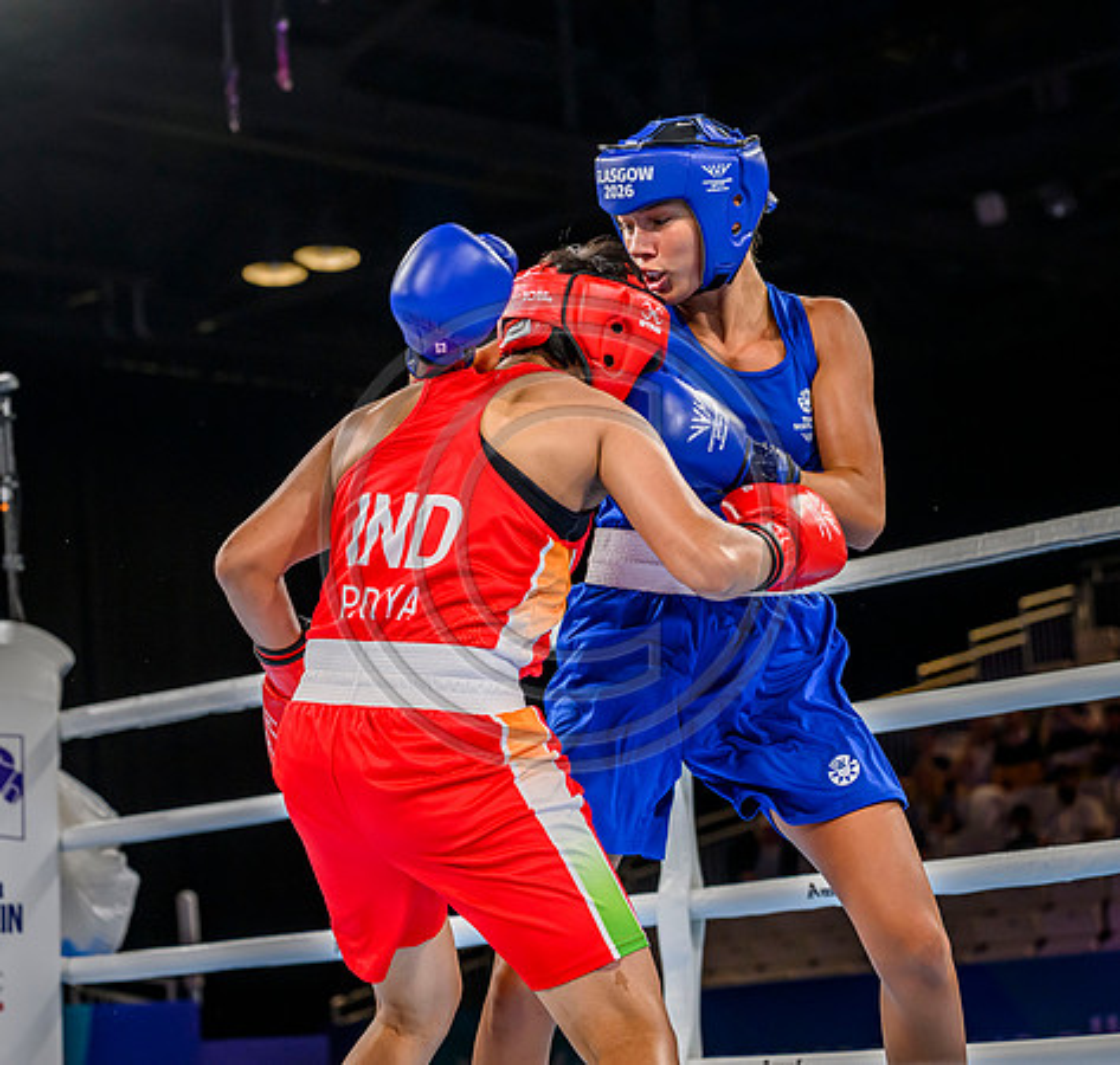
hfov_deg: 18.5
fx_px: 3437
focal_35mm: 96
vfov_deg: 17.6
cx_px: 510
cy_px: 476
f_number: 3.5
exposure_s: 1/1600
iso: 2500
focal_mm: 70
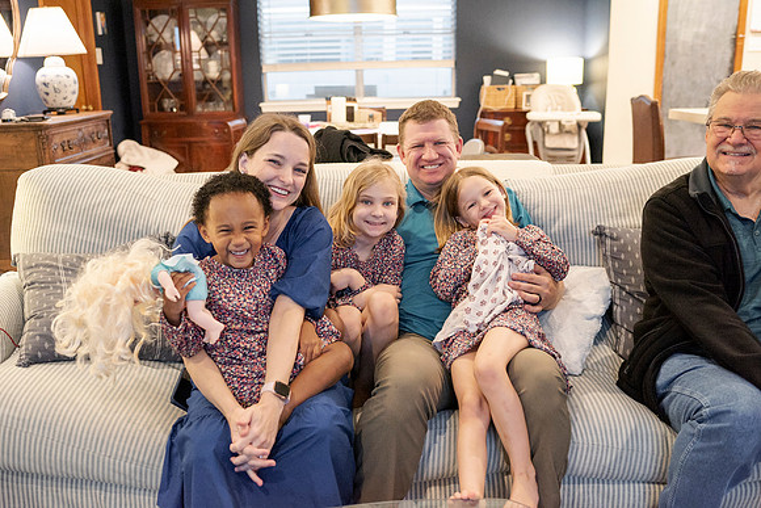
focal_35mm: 35
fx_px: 740
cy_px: 254
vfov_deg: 37.9
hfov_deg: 54.4
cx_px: 380
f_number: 2.8
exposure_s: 1/200
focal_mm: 35
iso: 1250
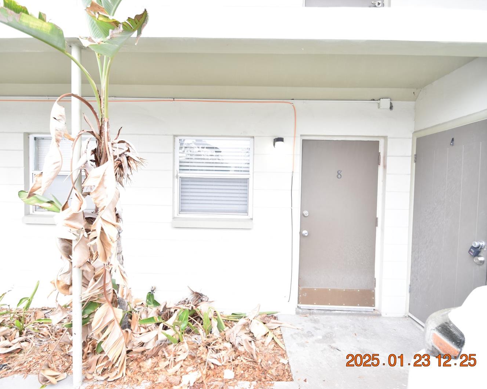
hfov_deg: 89.6
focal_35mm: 17
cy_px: 194
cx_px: 238
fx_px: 245
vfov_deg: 77.0
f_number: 5
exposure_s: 1/100
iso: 400
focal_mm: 10
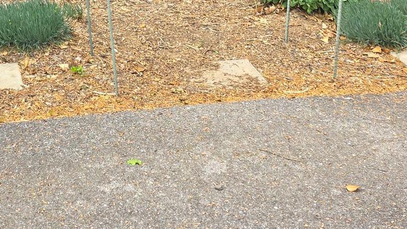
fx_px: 842
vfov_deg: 13.4
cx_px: -2
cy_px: -218
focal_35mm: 78
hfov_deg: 25.8
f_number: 1.7
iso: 40
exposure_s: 1/359
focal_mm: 6.3
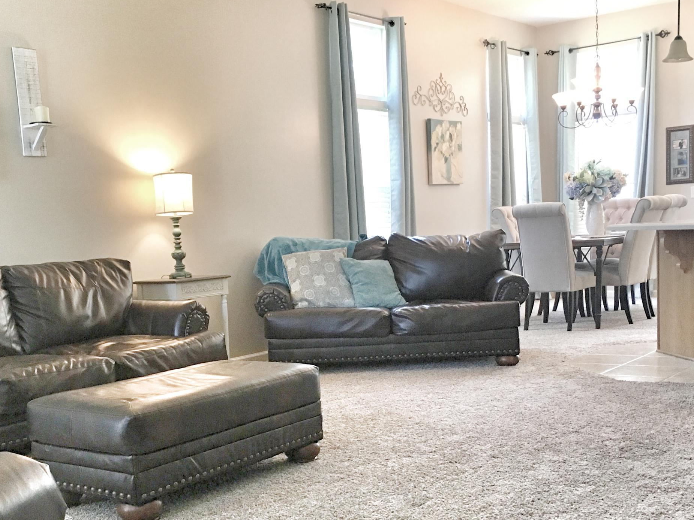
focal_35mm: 47
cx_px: 323
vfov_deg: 30.6
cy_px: 363
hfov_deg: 40.4
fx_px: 942
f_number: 2.2
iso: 125
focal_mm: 4.15
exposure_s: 1/30
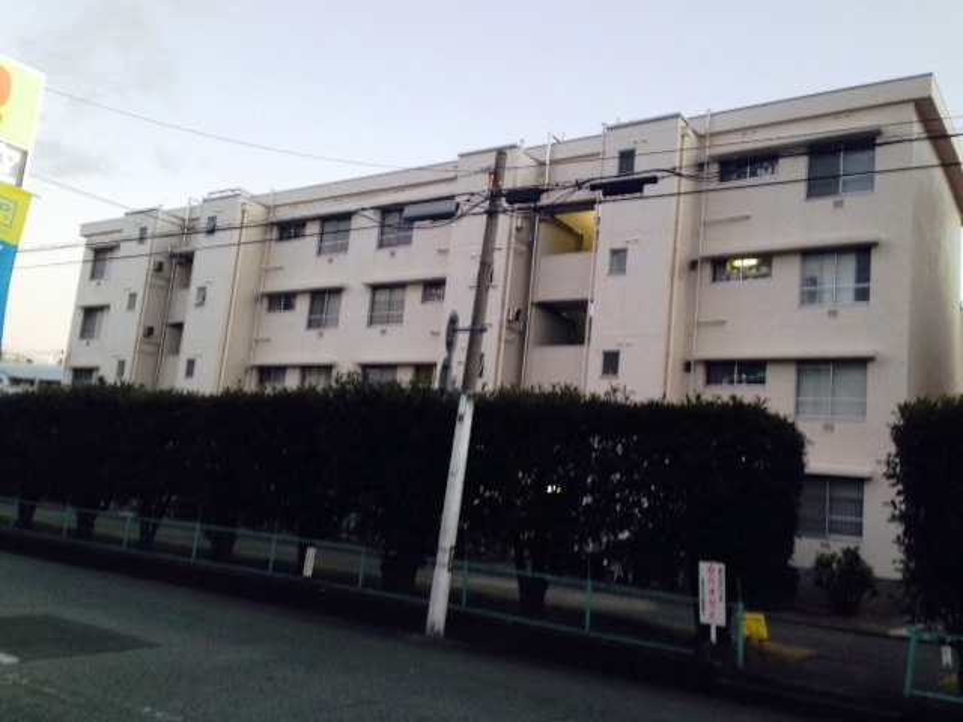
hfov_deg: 55.4
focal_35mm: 33
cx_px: 482
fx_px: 918
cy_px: 361
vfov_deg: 42.9
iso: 100
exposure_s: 1/20
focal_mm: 4.12
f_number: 2.4
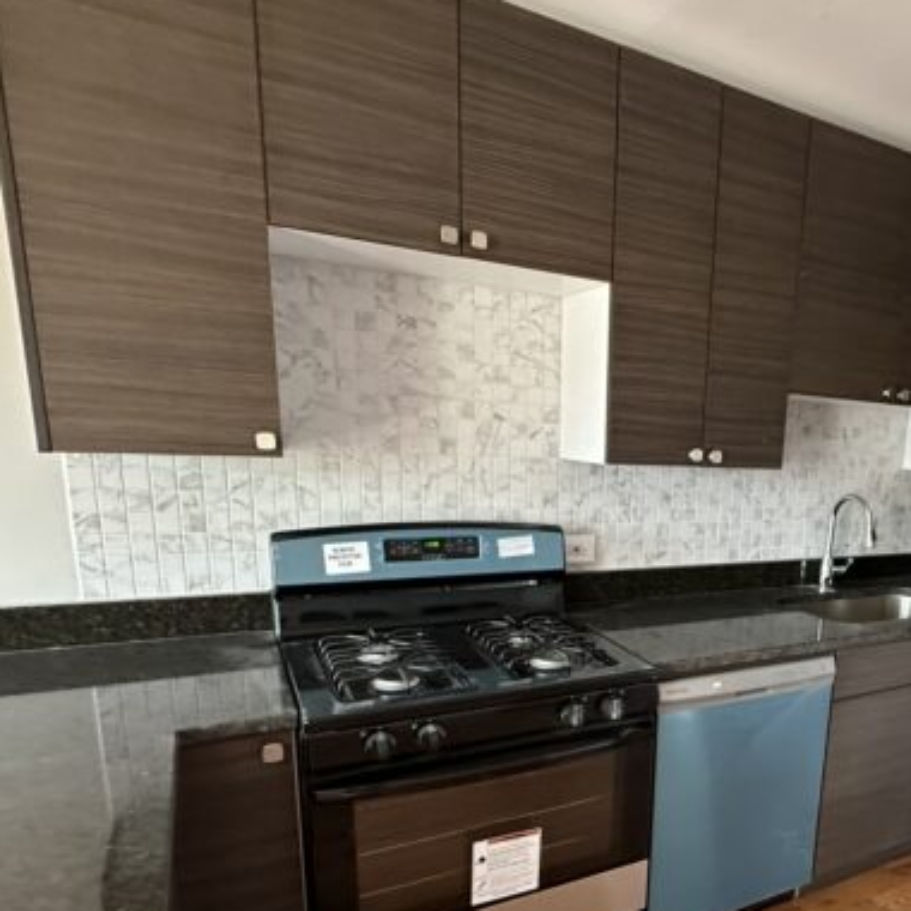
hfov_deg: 59.5
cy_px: 599
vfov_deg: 61.6
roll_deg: -6.3
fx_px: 744
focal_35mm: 25
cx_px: 686
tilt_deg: -12.2
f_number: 2.2
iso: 800
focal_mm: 2.22
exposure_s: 1/60
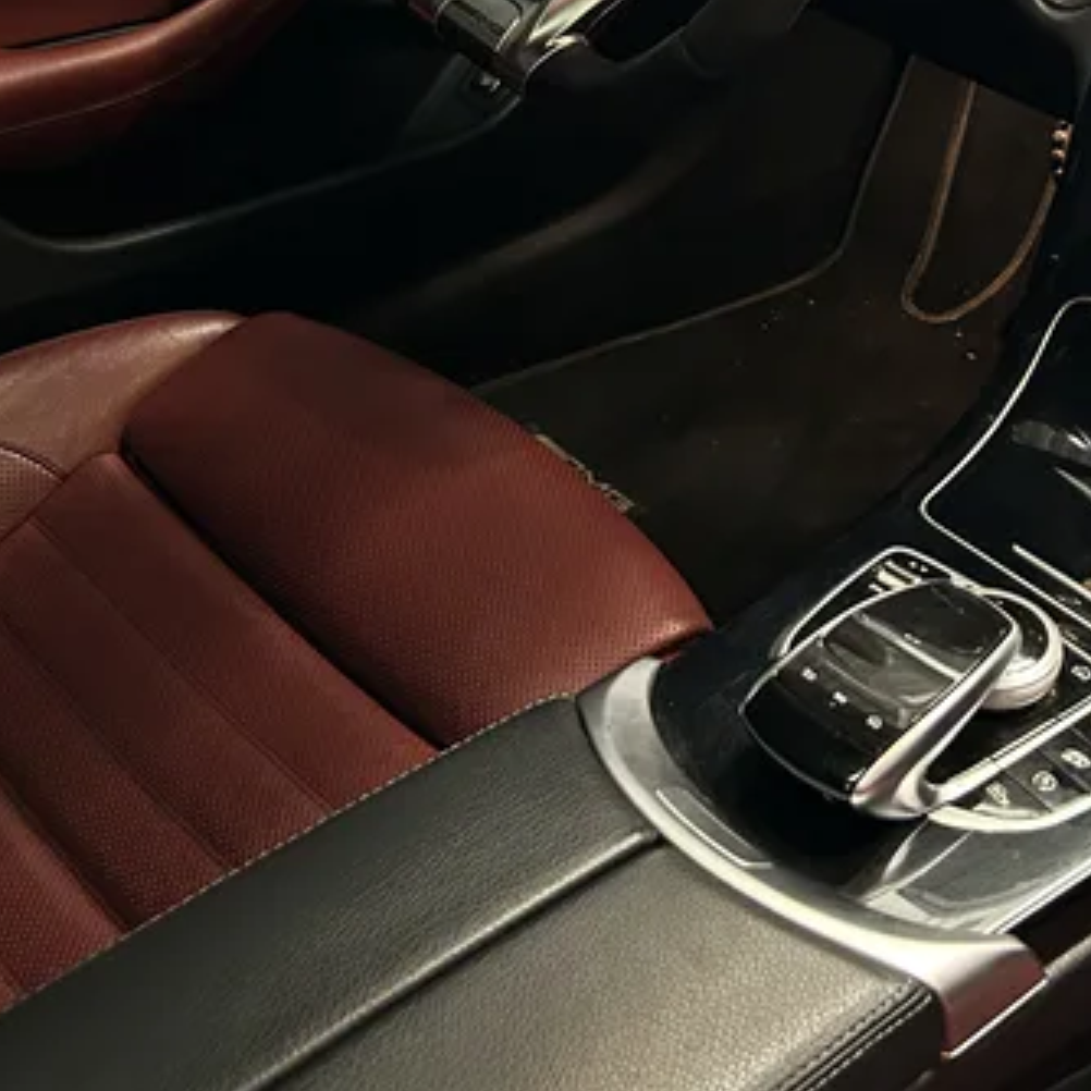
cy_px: 98
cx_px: 823
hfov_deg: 30.5
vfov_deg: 29.7
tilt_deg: -27.9
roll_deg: -1.0
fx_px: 1961
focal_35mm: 55
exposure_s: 1/30
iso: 500
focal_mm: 5.7
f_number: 1.5
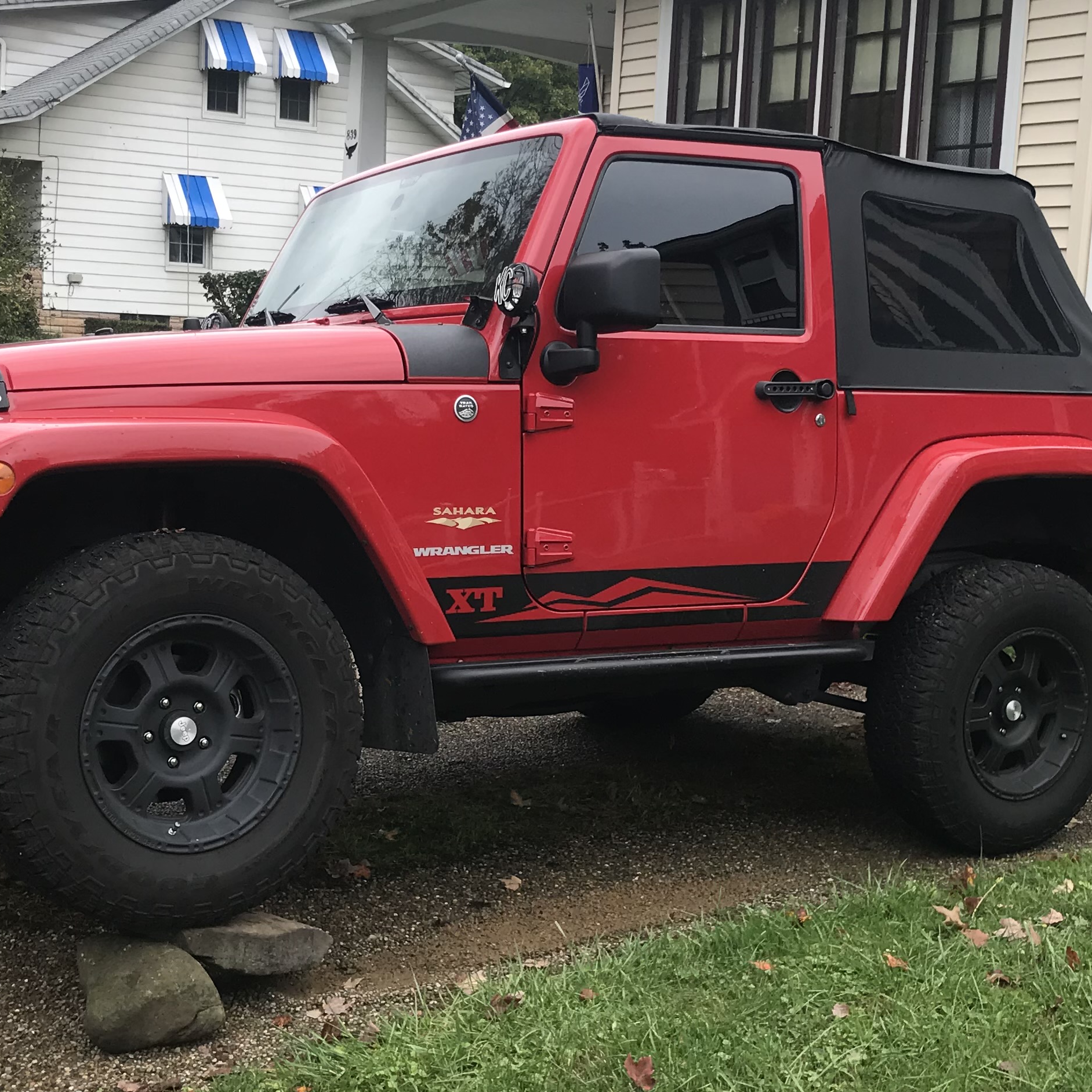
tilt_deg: -6.7
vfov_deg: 32.2
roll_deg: -2.8
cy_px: 570
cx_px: 557
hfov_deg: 32.2
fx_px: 1892
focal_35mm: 53
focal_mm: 3.99
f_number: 1.8
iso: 20
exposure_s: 1/344
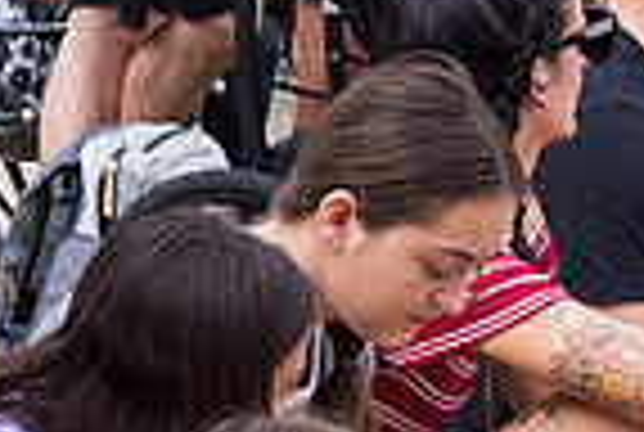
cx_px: 991
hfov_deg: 7.1
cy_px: 191
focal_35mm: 283
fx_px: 5073
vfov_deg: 4.9
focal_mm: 70
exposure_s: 1/500
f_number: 6.3
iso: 320
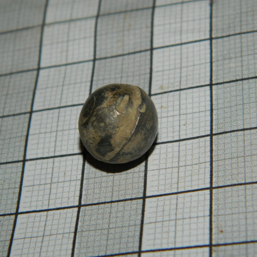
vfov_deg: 14.3
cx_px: 127
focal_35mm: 122
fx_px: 1025
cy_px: 128
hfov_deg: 14.3
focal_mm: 18.6
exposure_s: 1/60
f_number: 12.6
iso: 200
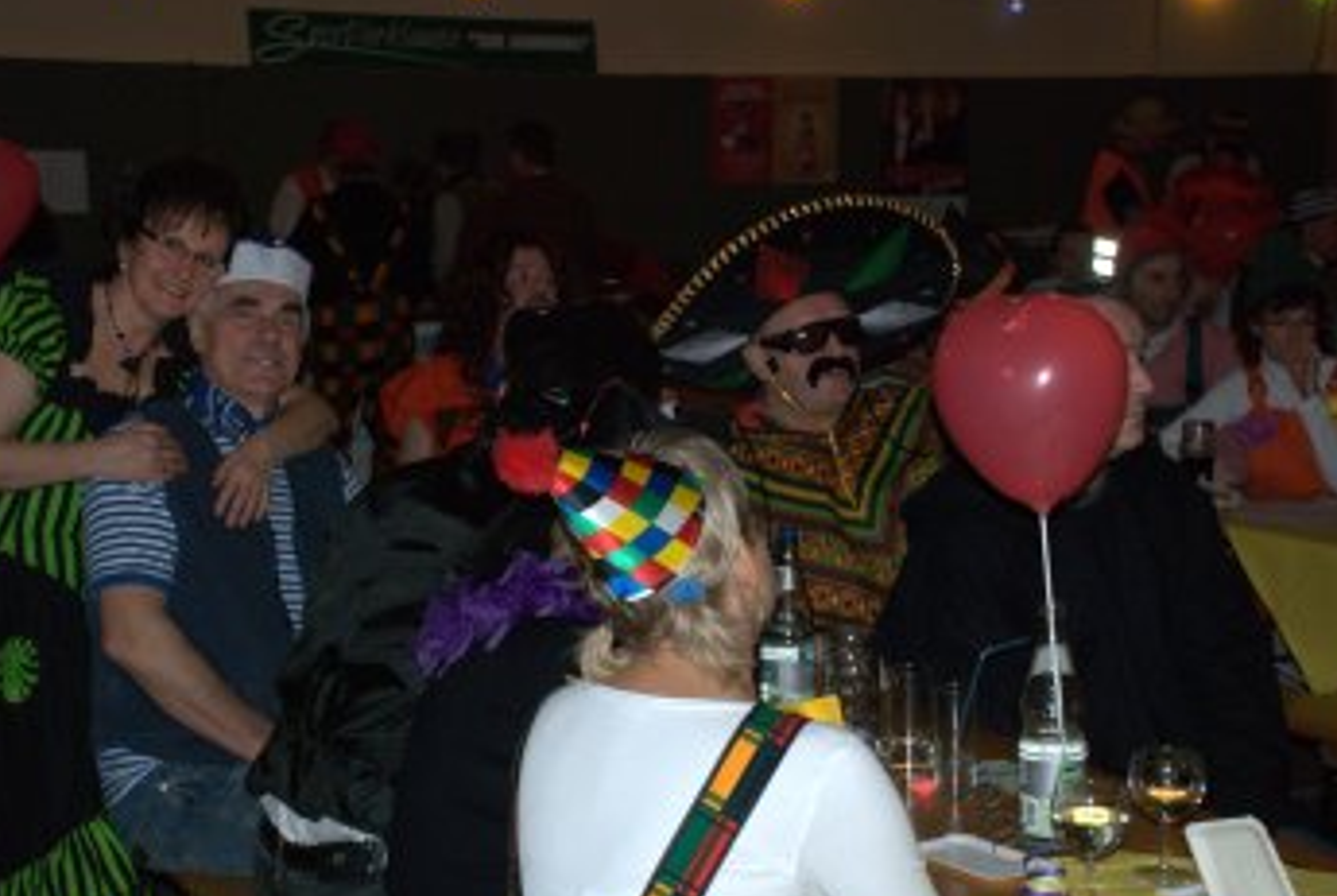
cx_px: 690
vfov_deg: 20.7
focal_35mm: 66
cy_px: 473
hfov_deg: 30.5
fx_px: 2454
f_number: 4.5
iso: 400
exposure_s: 1/60
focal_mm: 38
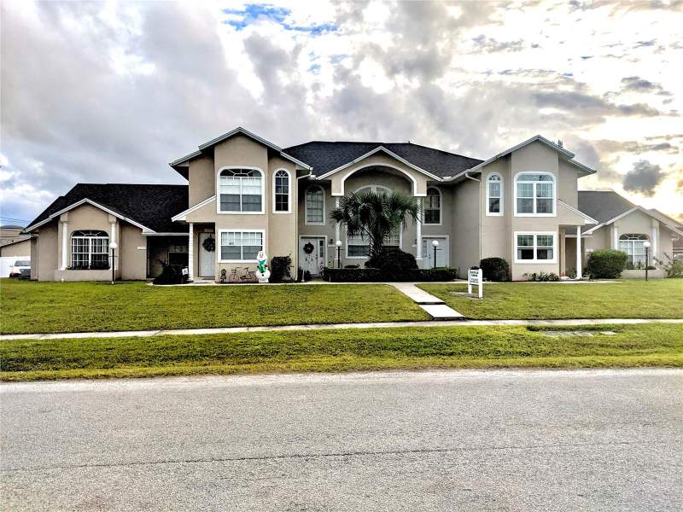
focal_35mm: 27
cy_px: 256
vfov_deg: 51.4
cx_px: 342
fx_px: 533
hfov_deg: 65.3
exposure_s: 1/3906
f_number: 1.8
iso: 64
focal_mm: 4.44
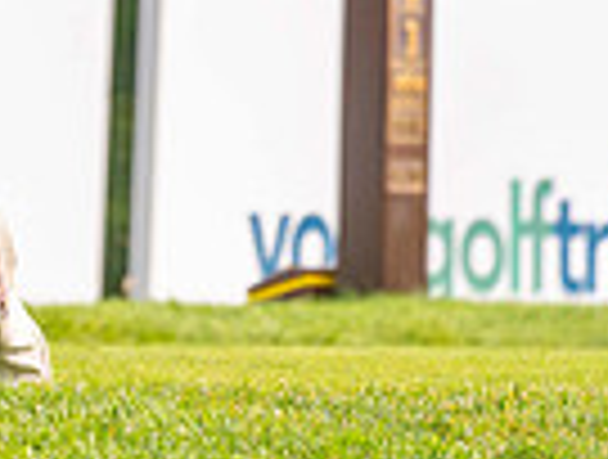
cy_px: -358
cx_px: -284
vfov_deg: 1.2
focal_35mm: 1235
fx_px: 21750
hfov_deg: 1.6
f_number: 4.5
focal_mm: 300
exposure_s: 1/800
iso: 400
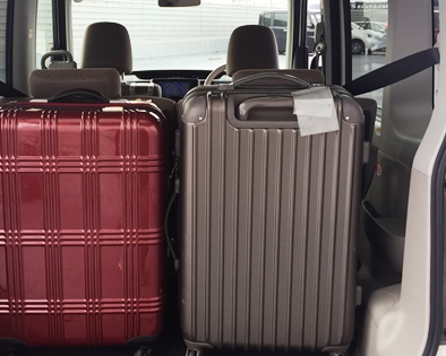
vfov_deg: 32.7
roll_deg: -1.2
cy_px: 155
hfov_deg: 40.2
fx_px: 607
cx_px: 177
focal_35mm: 46
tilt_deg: -13.9
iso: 32
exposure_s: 1/132
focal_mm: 4.15
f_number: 2.2
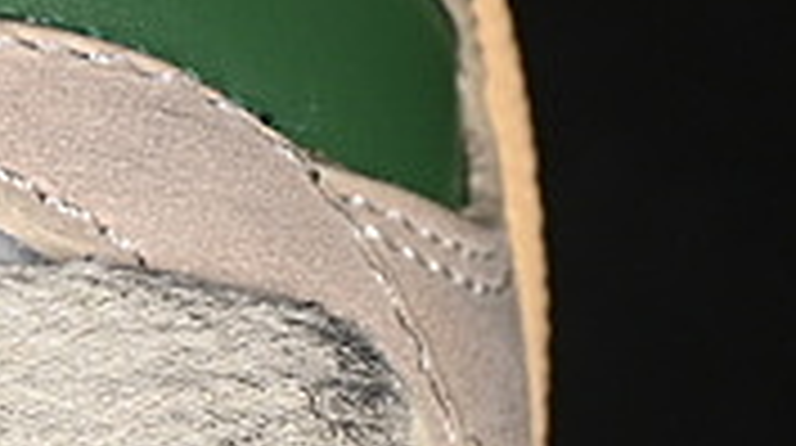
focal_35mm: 480
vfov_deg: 2.5
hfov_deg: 4.5
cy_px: -18
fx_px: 10118
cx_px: -535
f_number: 7.1
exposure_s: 1/60
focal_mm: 50
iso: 160
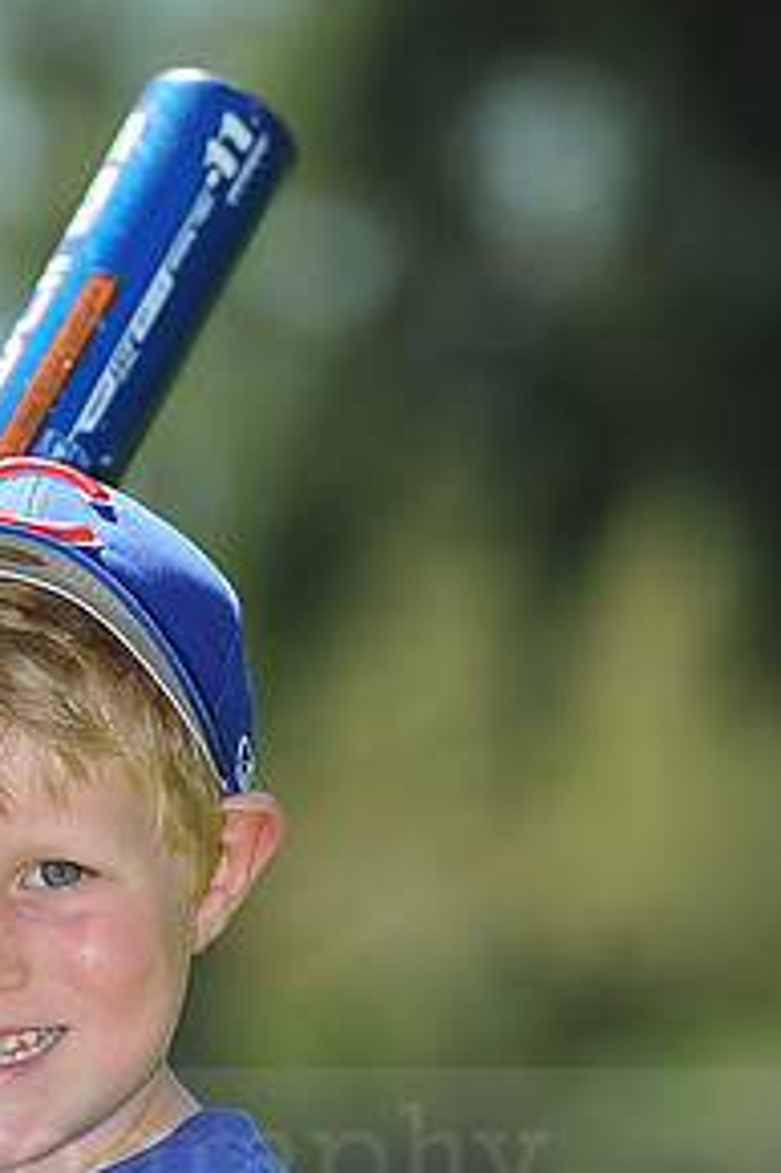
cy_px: 1124
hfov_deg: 3.4
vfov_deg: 5.1
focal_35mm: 400
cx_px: 20
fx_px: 13031
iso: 200
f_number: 4.5
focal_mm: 200
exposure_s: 1/800
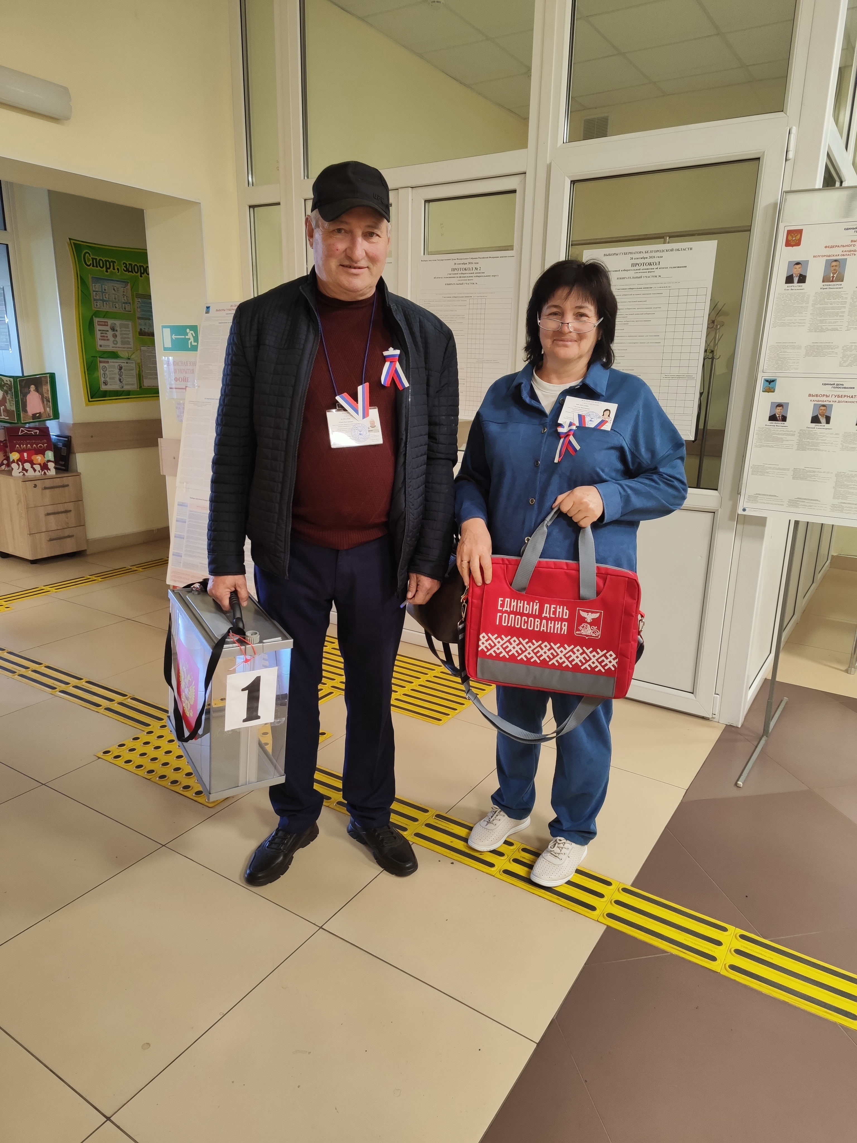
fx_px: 759
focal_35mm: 23
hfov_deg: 58.9
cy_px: 572
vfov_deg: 73.9
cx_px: 428
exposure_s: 1/50
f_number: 1.8
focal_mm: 5.4
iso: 224
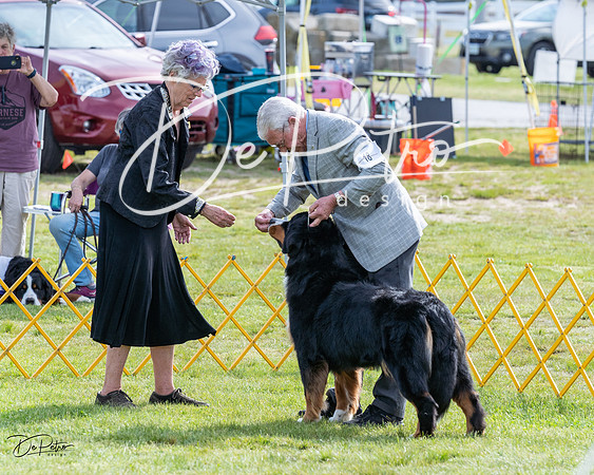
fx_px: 4469
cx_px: 315
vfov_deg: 6.1
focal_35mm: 254
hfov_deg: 7.6
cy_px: 212
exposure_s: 1/1250
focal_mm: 200
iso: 640
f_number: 5.6
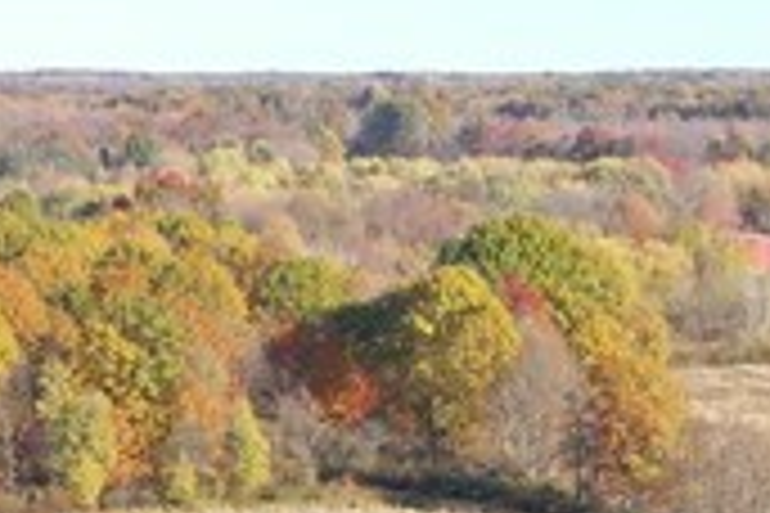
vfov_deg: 7.1
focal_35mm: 178
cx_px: 698
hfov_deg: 11.5
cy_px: 1426
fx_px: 3807
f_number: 5
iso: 100
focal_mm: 10.26
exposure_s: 1/240
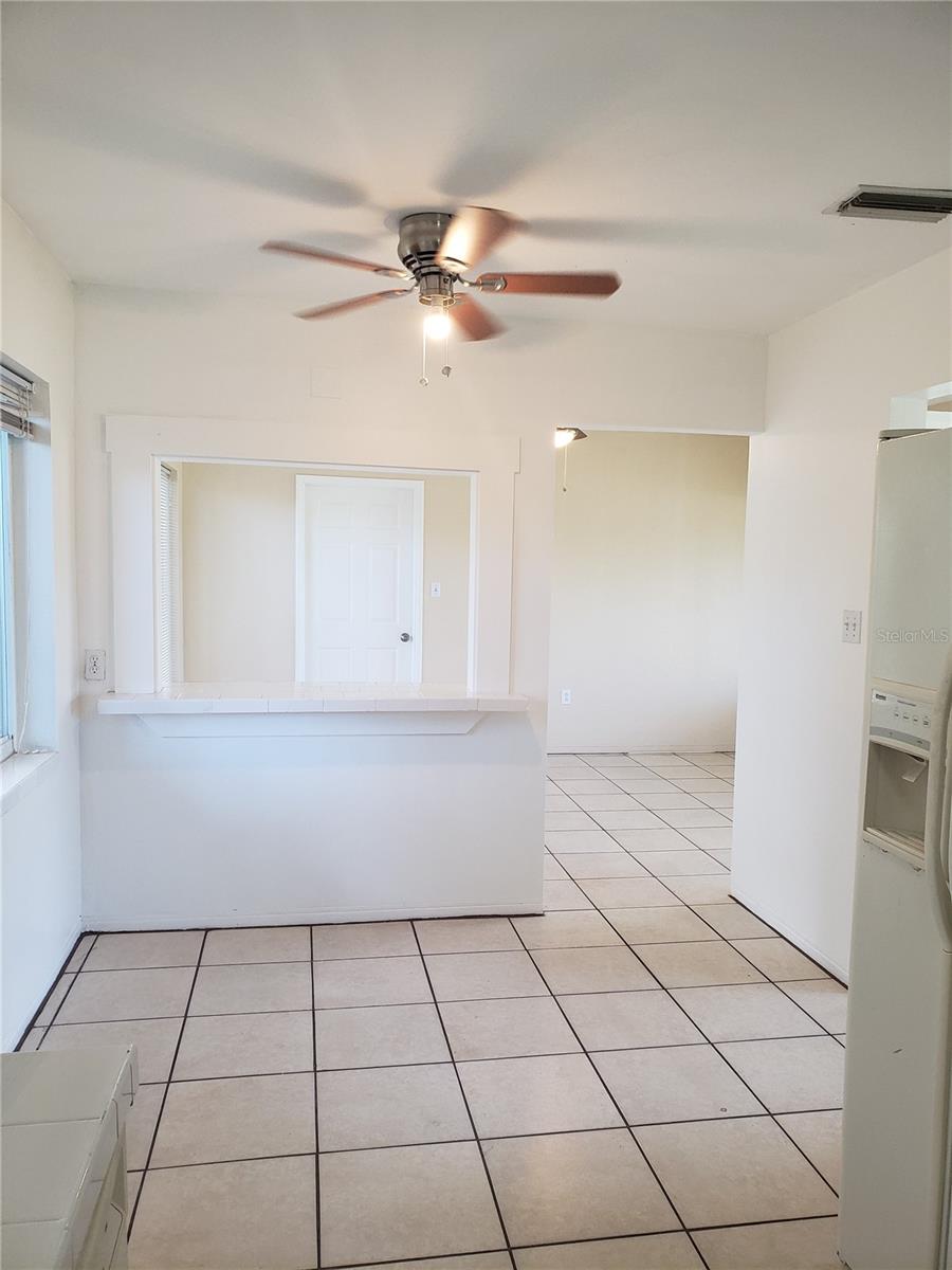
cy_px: 635
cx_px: 476
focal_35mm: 26
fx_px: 953
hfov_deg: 53.1
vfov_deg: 67.3
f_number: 2.4
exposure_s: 1/60
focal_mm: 4.3
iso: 160
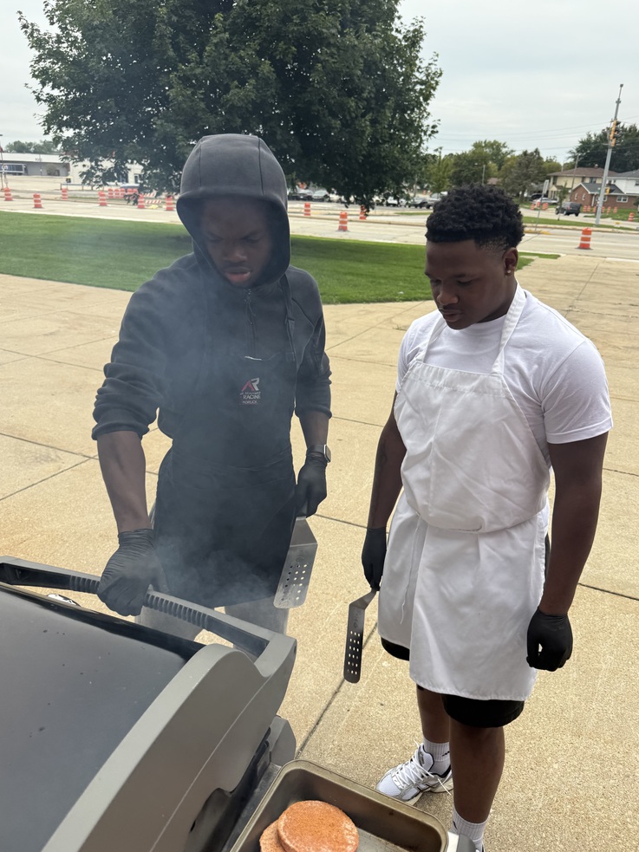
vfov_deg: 69.4
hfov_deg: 54.9
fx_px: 615
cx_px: 326
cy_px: 410
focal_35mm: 25
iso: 80
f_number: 1.78
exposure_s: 1/524
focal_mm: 6.76
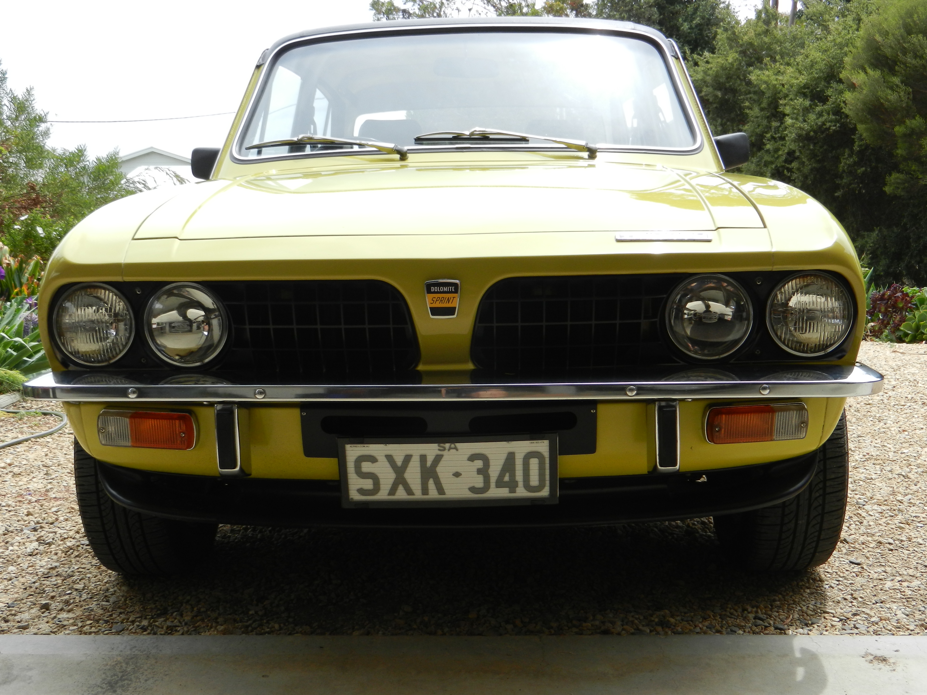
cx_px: 464
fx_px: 1018
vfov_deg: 37.7
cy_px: 348
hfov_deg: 49.0
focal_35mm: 38
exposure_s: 1/640
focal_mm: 6.9
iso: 160
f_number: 4
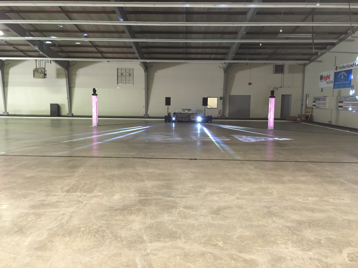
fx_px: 300
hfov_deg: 61.7
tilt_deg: -6.4
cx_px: 179
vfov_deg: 48.2
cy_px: 134
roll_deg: -1.3
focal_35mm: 29
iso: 64
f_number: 2.2
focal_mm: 4.15
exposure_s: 1/4
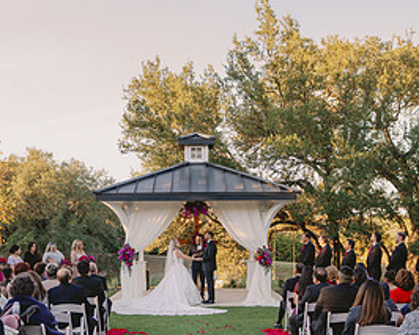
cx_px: 197
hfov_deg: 39.5
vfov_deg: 31.5
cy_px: 254
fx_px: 583
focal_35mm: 47
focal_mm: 23
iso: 320
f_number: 3.2
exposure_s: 1/250
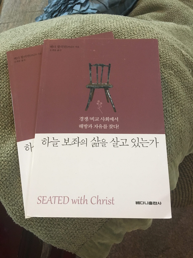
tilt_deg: -68.8
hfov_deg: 48.2
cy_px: 129
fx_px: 216
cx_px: 96
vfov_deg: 61.7
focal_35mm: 29
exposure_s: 1/17
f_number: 2.2
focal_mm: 4.15
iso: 200
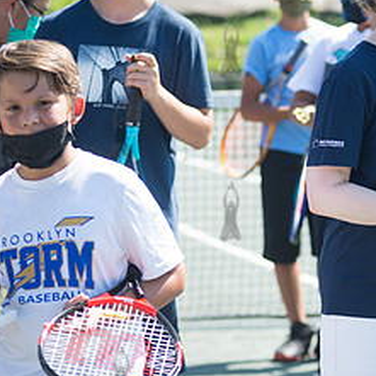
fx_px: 2876
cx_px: 449
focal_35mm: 234
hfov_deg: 7.4
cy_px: 128
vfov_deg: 7.5
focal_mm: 105
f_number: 4.5
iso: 125
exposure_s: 1/400
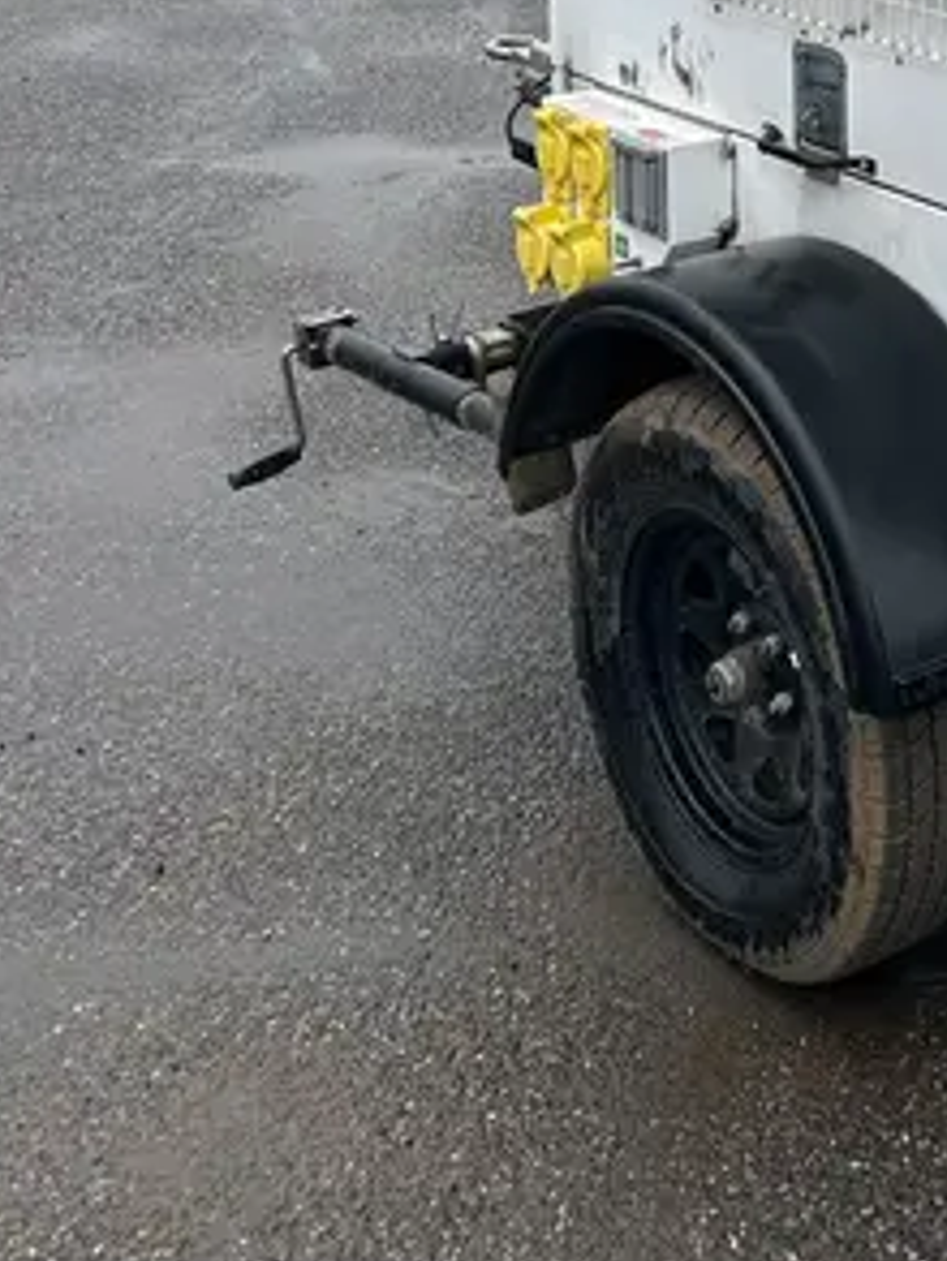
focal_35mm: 65
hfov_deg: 21.0
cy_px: -58
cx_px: 1154
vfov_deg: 27.7
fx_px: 2369
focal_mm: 5.7
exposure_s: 1/3356
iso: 50
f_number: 1.5
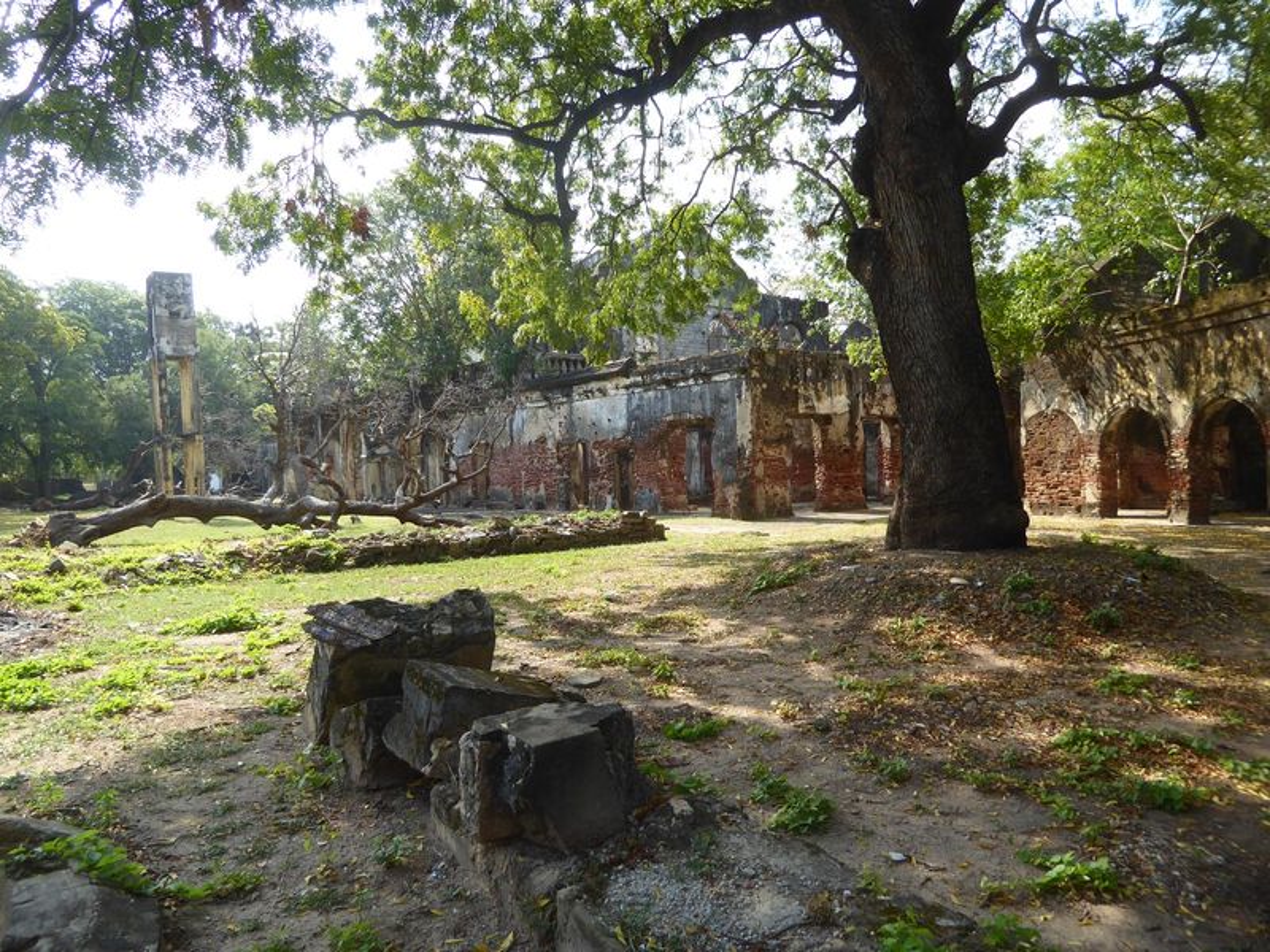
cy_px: 476
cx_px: 635
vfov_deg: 54.9
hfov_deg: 69.4
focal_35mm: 25
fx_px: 917
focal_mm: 4.3
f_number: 3.3
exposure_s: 1/250
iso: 80
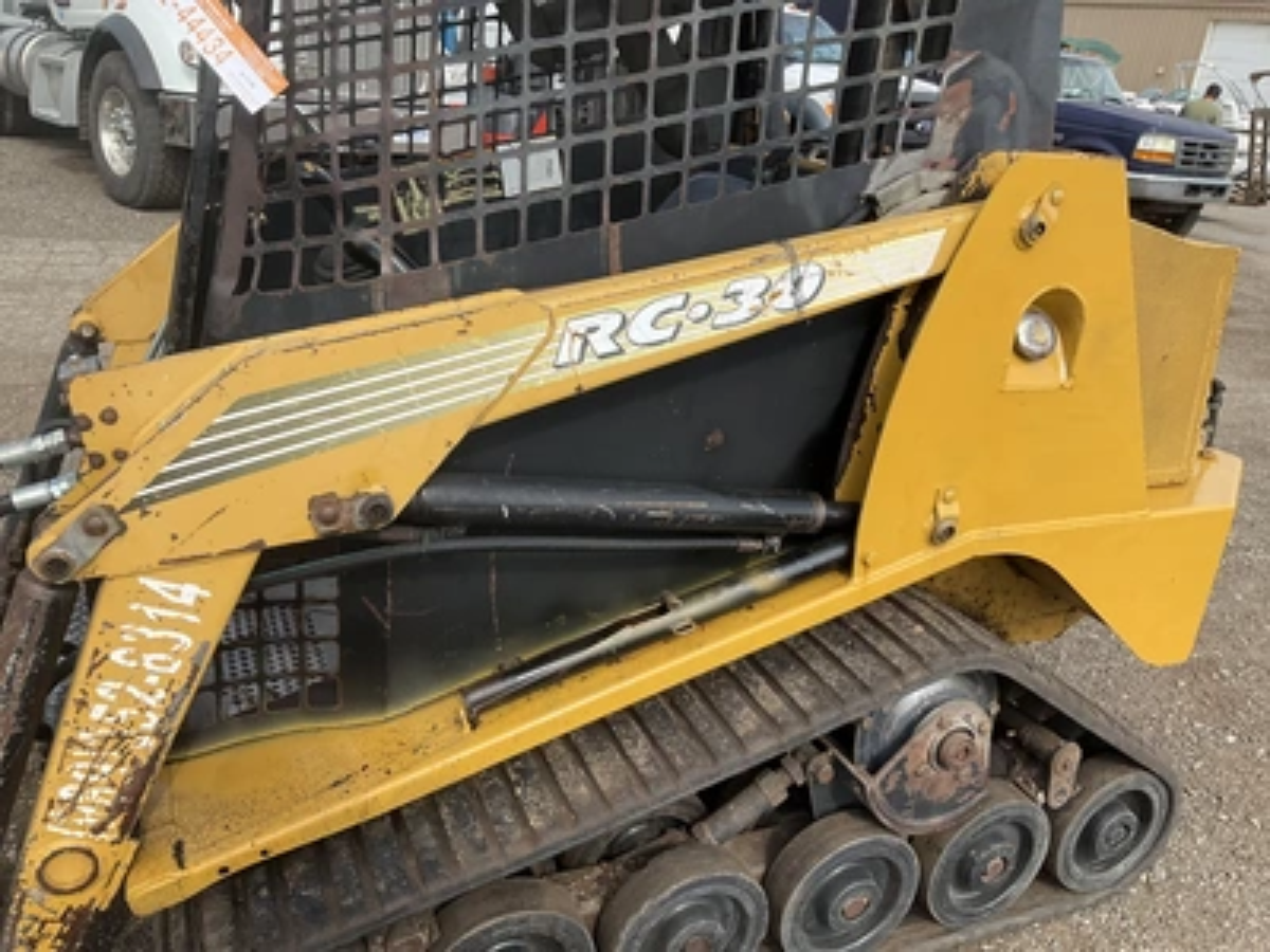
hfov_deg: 61.7
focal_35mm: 29
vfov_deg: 48.2
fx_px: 1064
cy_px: 476
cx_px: 635
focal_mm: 3
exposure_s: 1/1035
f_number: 1.8
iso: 25
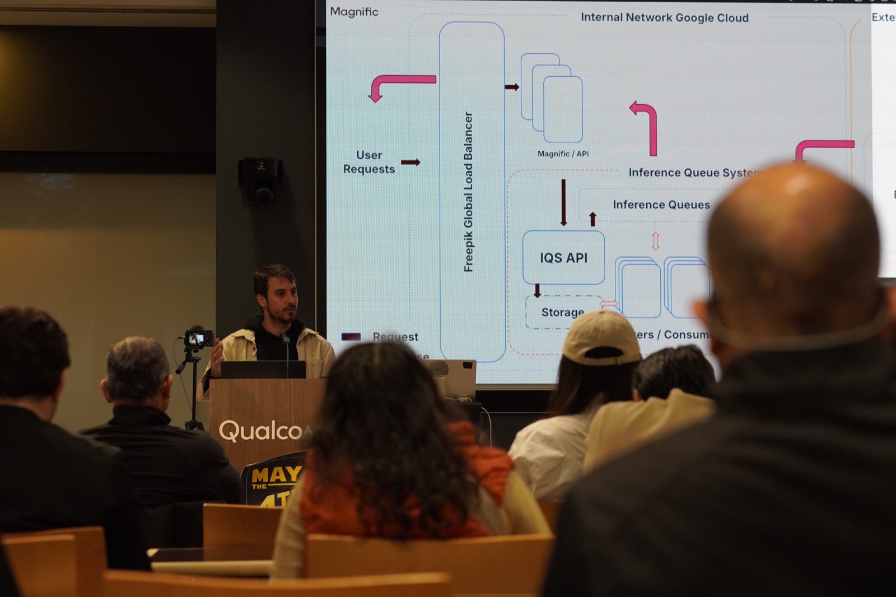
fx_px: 2799
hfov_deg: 18.2
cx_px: 448
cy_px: 298
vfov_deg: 12.2
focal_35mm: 112
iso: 1250
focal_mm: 75
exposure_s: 1/160
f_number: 4
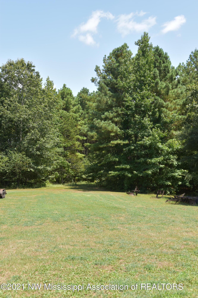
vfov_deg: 45.0
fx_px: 359
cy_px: 149
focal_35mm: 44
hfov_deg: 30.8
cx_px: 99
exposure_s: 1/200
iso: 100
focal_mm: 29
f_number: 6.3
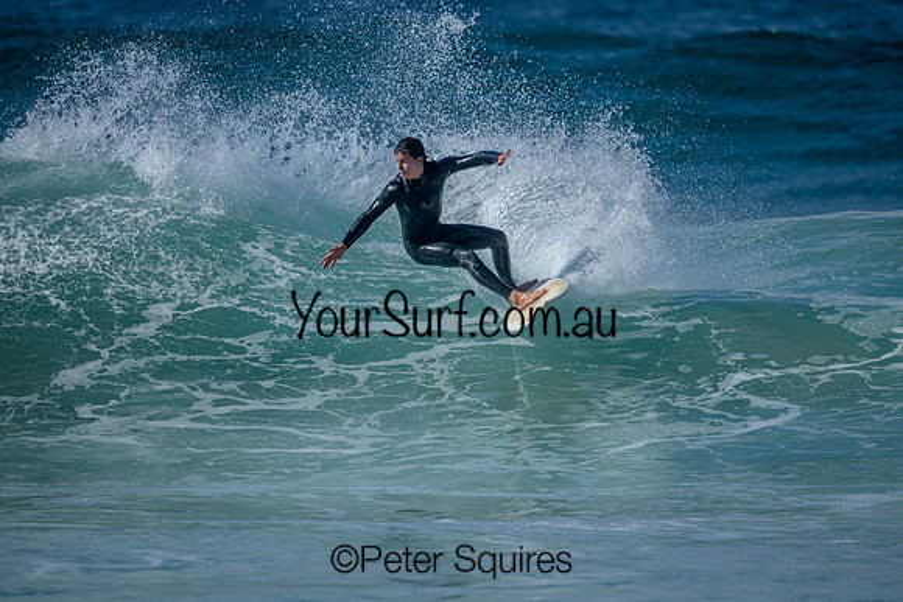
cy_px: 301
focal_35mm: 800
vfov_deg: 1.7
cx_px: 452
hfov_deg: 2.6
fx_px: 20070
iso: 220
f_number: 6.3
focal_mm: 800
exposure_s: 1/2500
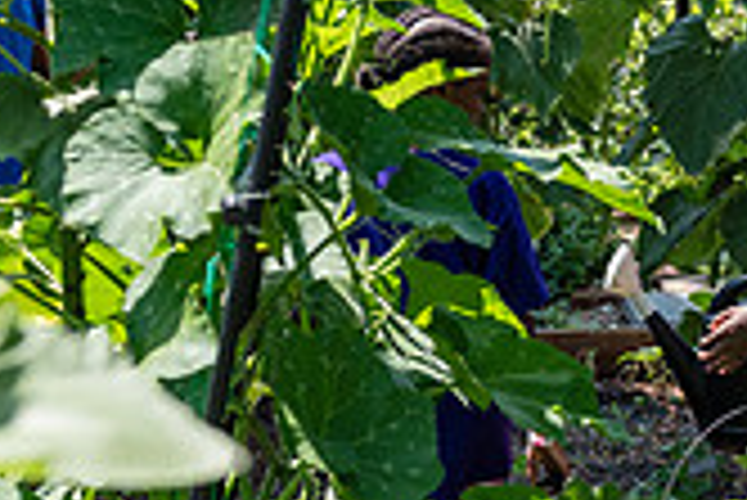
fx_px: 3198
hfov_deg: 13.1
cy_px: 173
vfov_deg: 8.9
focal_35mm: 154
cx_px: 837
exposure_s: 1/1250
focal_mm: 44
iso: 500
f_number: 3.5
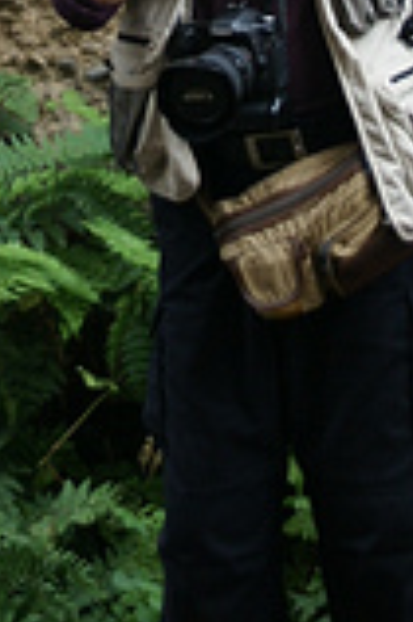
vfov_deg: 8.6
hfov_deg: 5.9
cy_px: -362
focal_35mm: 232
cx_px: 171
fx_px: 4004
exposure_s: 1/80
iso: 100
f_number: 4.5
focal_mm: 35
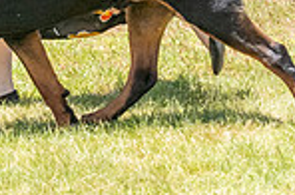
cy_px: -158
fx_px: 4146
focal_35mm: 507
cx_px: -24
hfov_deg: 4.1
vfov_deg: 2.7
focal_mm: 86
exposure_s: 1/2500
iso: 1600
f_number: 6.3
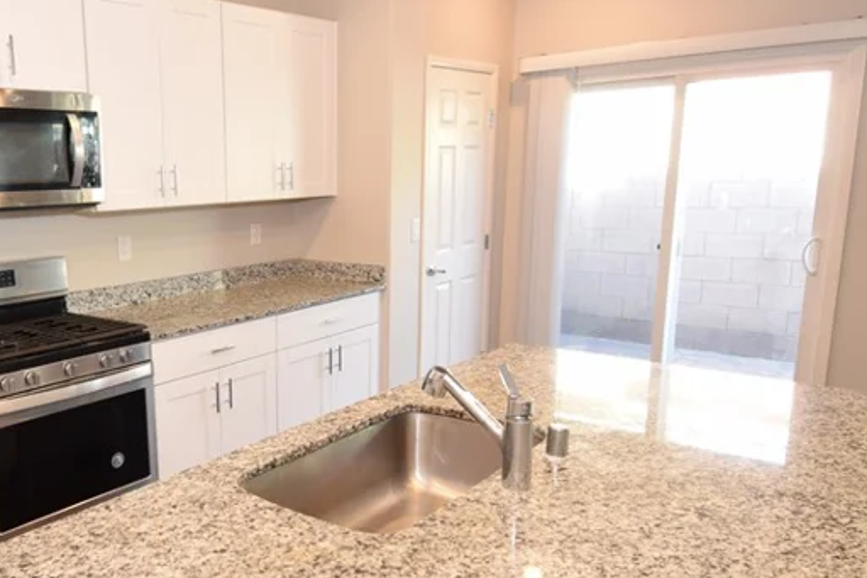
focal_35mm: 30
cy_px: 320
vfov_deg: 43.5
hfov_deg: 58.9
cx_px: 224
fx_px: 722
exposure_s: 1/25
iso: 400
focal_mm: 10
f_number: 5
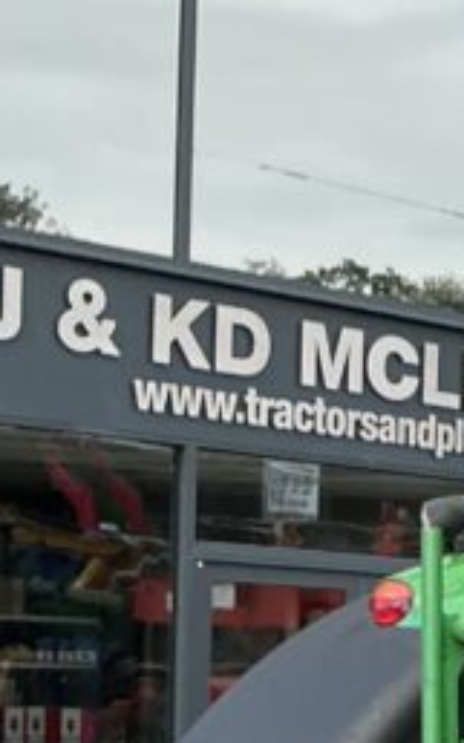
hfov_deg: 9.4
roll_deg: -2.4
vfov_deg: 17.1
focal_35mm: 118
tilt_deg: -2.2
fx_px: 2390
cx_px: 1268
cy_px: 821
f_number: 1.8
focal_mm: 3
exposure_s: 1/642
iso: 25
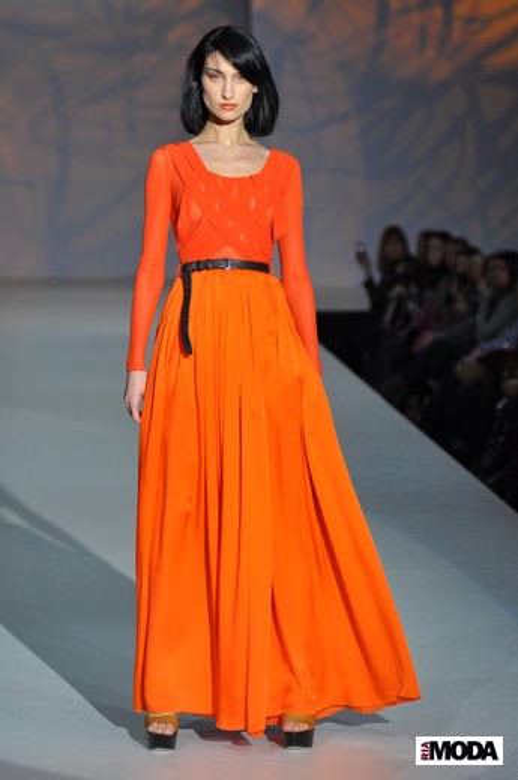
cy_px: 390
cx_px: 259
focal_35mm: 188
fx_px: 4060
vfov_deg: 11.0
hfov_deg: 7.3
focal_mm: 125
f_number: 4
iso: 400
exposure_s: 1/320
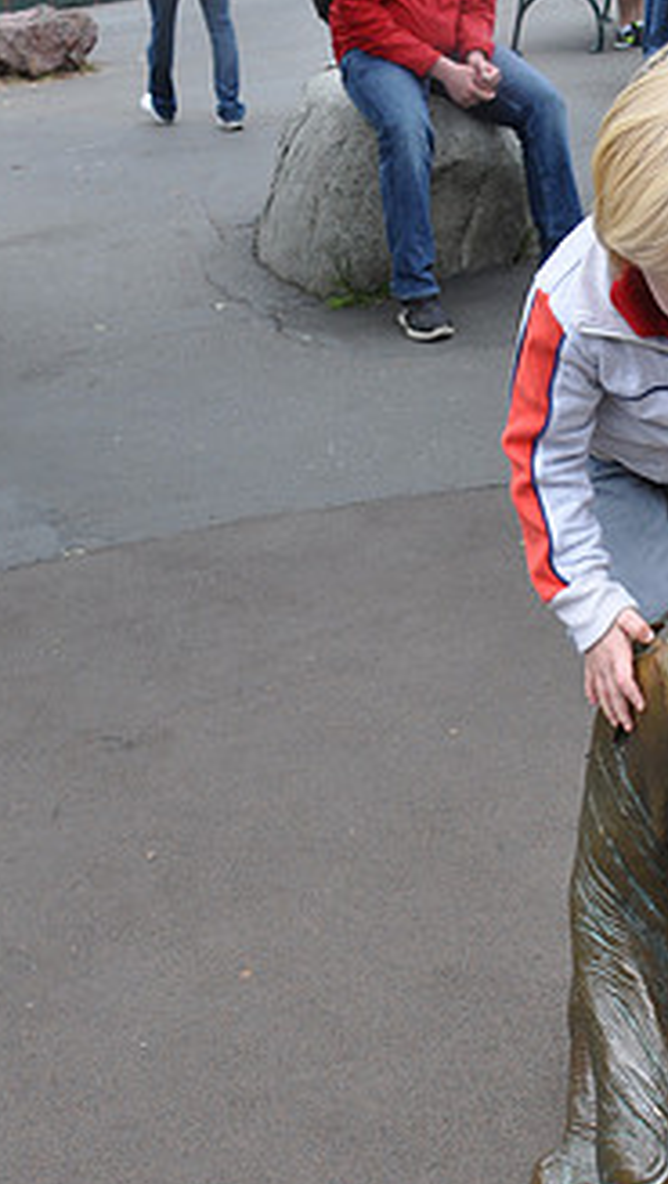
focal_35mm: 61
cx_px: 477
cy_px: 601
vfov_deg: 34.3
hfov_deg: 19.7
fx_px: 1917
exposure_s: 1/250
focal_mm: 22
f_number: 8
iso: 320
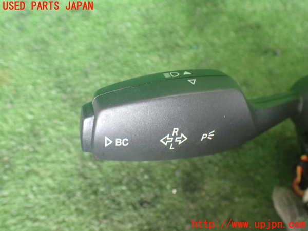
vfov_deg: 46.8
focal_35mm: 30
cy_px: 116
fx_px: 267
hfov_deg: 60.0
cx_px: 154
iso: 800
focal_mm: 5.4
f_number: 2.3
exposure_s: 1/80
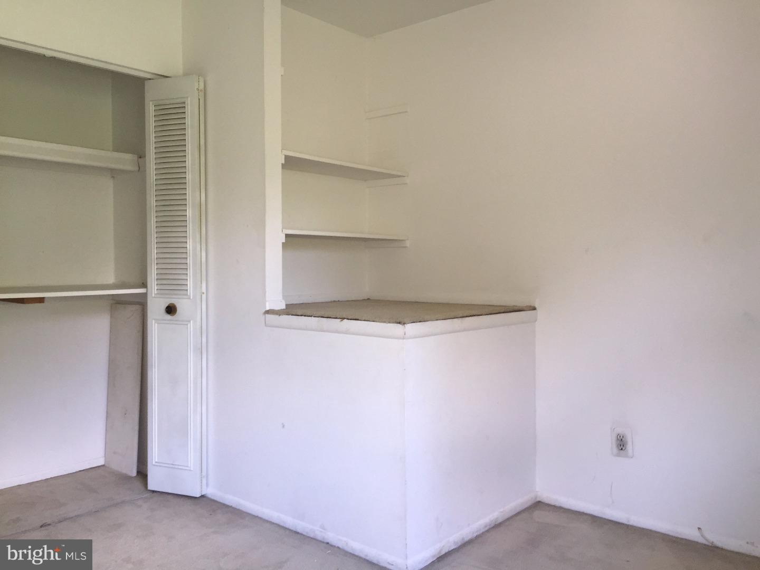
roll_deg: +0.1
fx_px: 637
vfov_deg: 48.2
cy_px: 285
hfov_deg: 61.7
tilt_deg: -1.8
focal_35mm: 29
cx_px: 380
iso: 64
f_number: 2.2
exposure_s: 1/30
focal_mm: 4.15
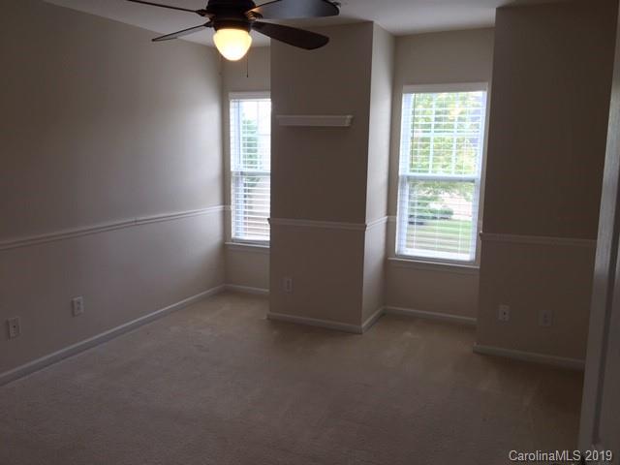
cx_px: 310
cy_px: 232
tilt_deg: -9.6
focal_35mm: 29
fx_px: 519
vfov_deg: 48.2
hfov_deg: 61.7
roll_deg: -0.7
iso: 32
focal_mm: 4.15
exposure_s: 1/40
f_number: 2.2
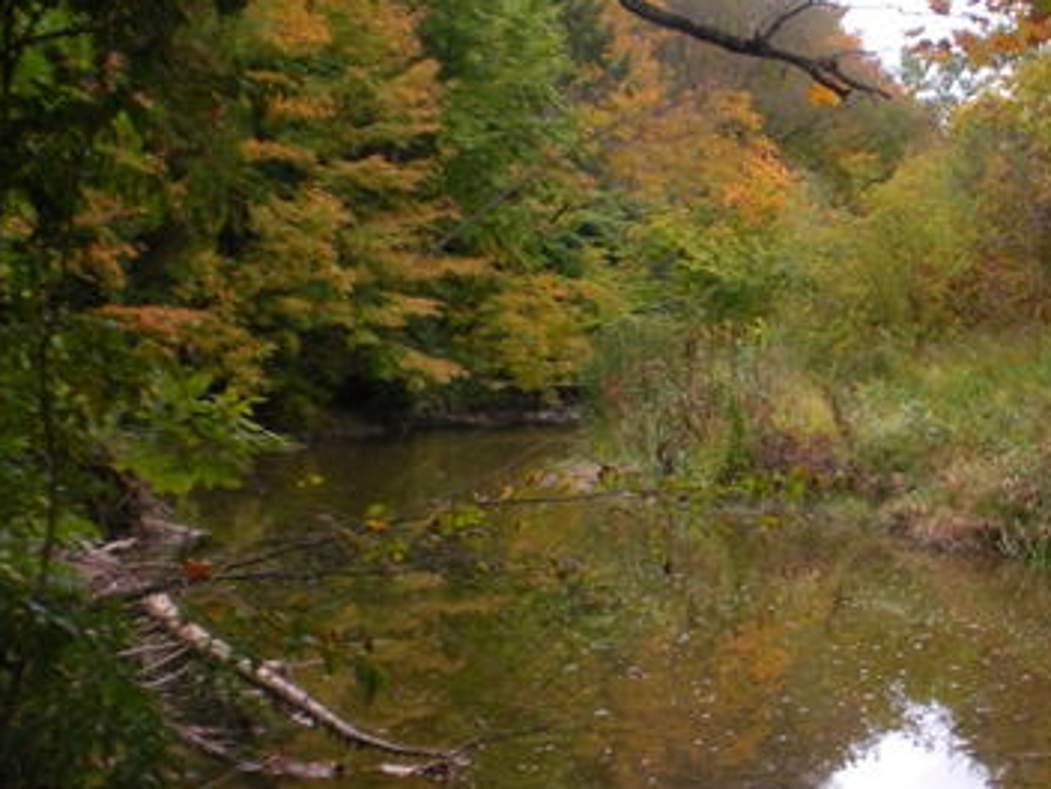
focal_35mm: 75
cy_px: 397
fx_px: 2277
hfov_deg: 25.8
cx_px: 726
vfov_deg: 19.6
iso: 64
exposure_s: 1/61.1
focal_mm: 7.7
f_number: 4
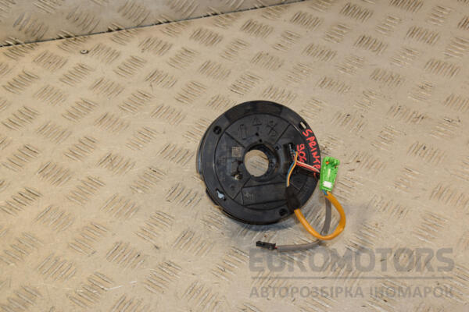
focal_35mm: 60
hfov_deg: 33.4
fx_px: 782
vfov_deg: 22.6
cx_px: 234
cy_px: 156
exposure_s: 1/200
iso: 800
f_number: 10
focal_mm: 40
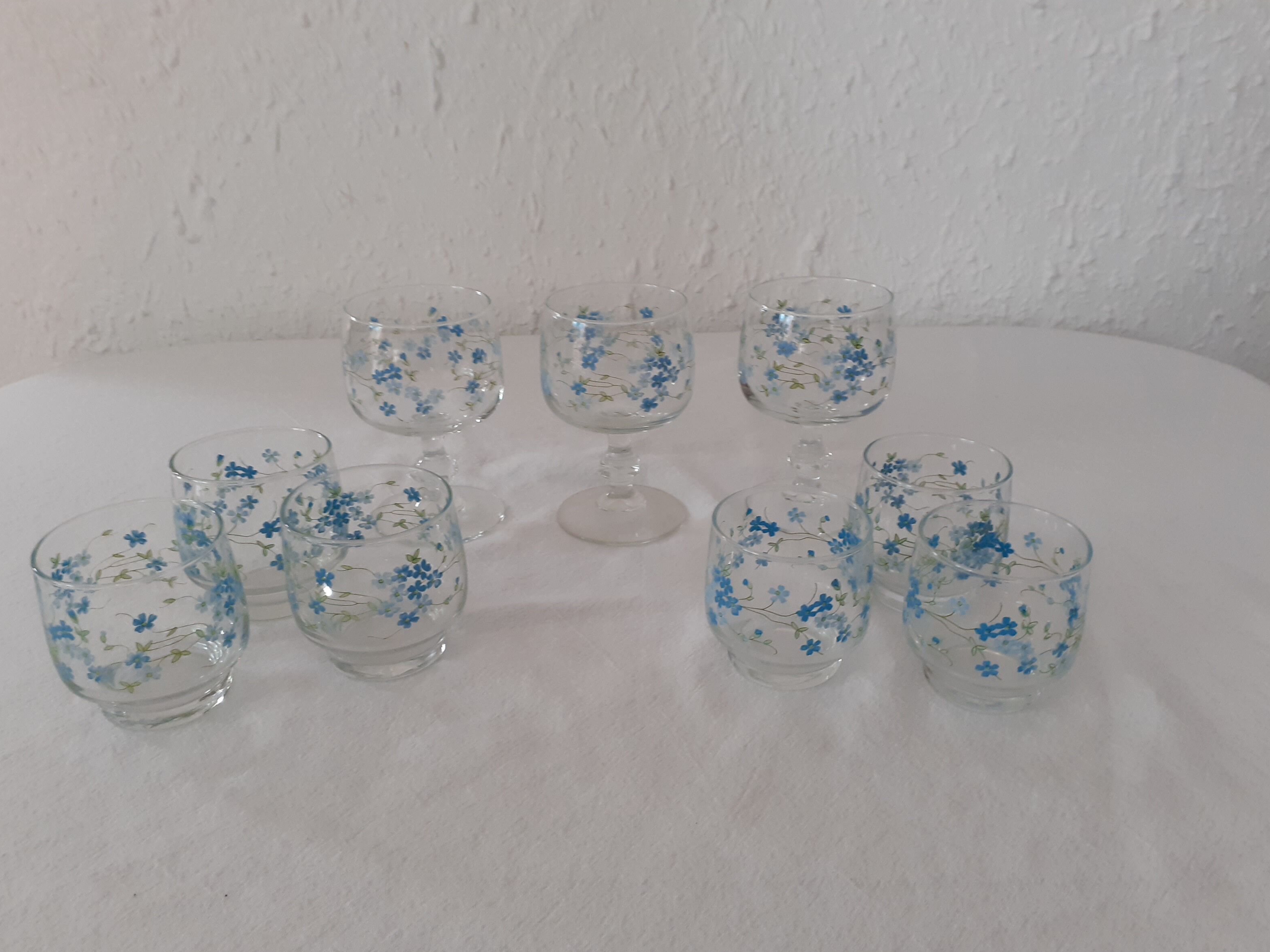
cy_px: 489
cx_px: 643
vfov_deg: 49.7
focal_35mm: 28
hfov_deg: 63.4
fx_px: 1027
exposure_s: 1/50
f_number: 1.9
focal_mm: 3.6
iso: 125
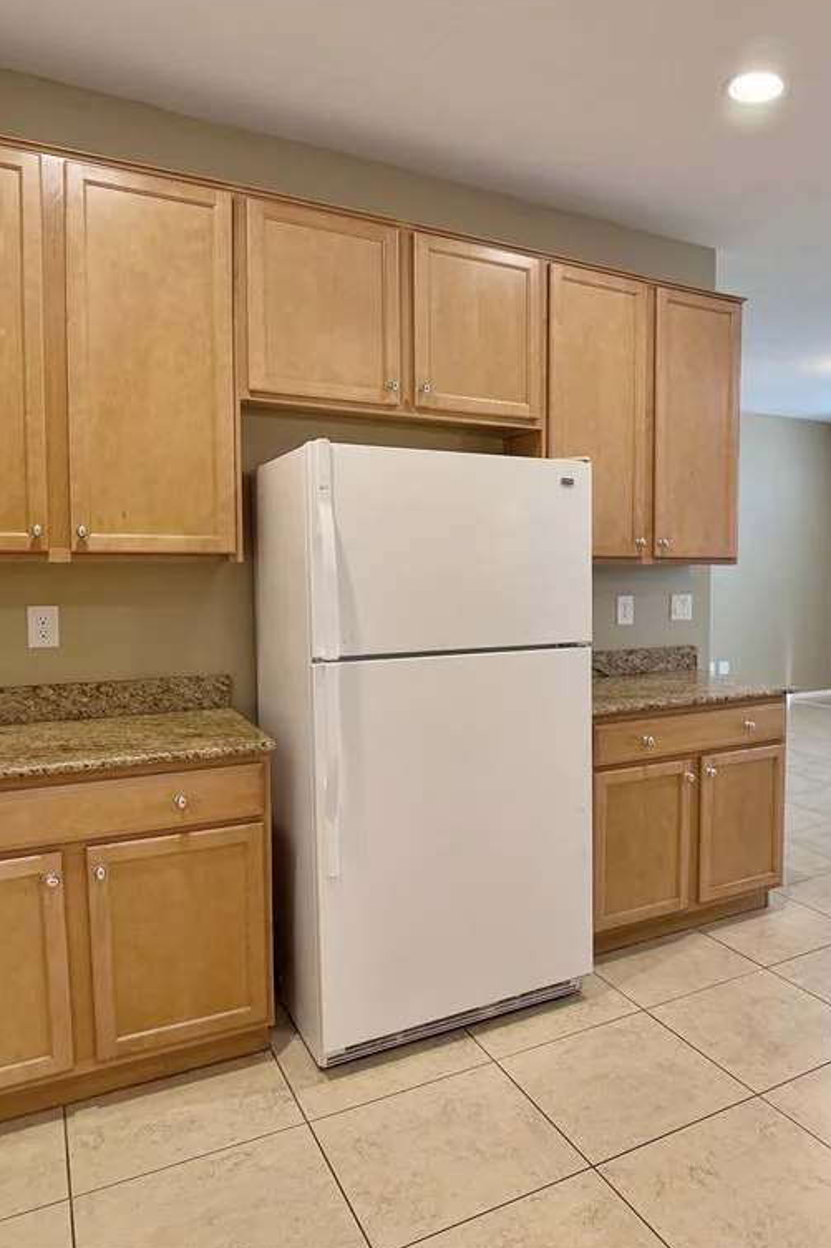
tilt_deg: -4.5
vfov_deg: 55.8
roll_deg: +0.5
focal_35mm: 34
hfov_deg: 38.0
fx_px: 1178
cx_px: 609
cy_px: 617
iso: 250
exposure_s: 1/120
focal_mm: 6.76
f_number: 1.78
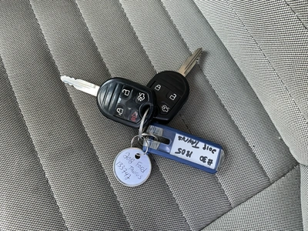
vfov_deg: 49.7
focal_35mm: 28
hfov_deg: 63.4
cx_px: 154
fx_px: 249
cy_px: 116
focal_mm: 3
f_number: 1.8
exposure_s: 1/105
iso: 64
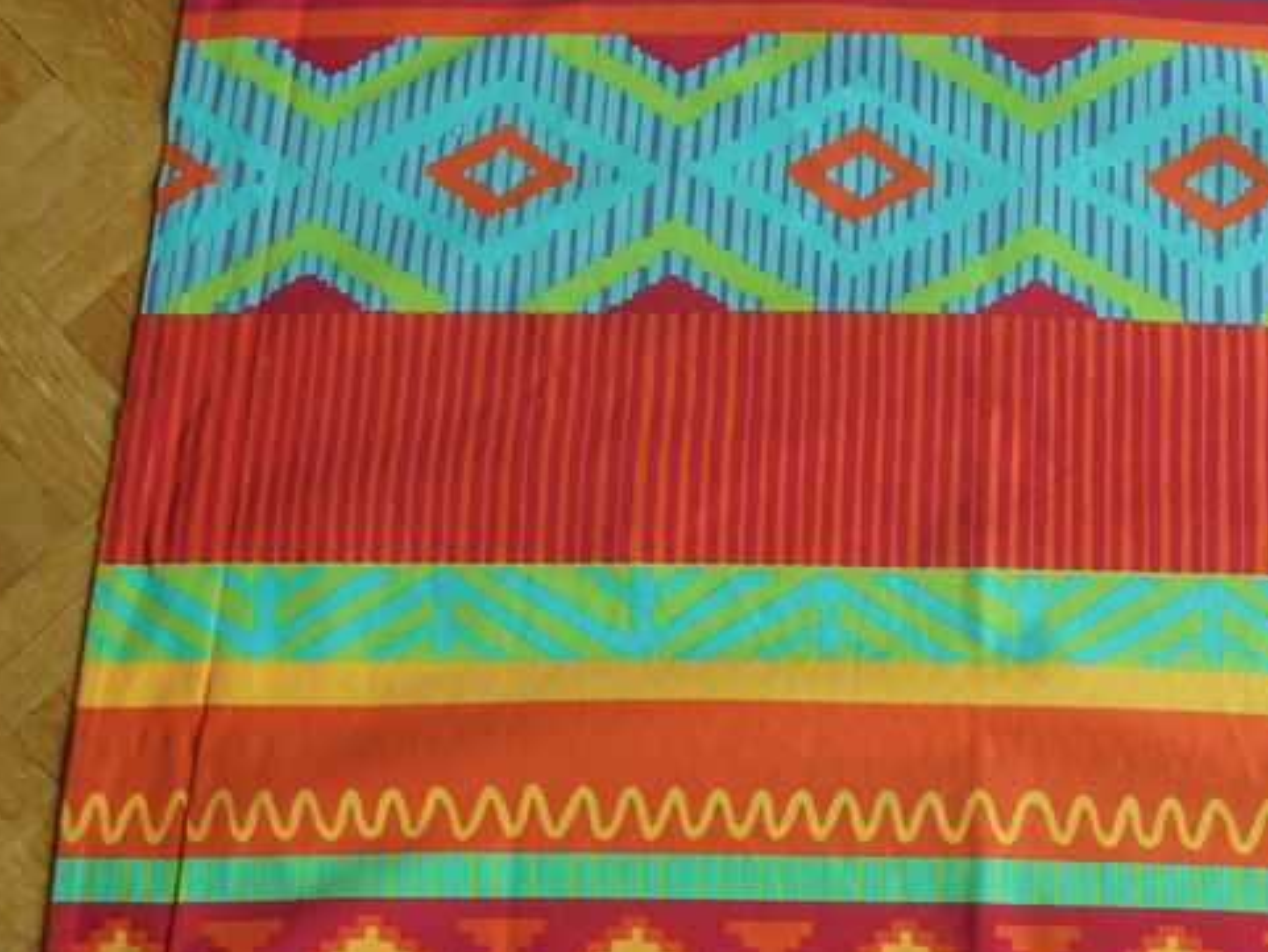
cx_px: 981
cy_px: 543
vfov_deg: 27.0
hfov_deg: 34.6
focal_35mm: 54
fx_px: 1979
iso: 100
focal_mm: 4.6
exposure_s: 1/100
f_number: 3.5
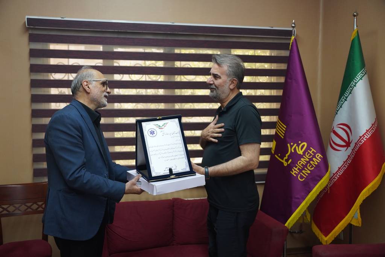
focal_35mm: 35
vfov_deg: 37.5
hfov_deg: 53.9
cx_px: 192
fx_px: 379
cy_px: 128
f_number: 3.5
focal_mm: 35.4
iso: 1600
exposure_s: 1/160
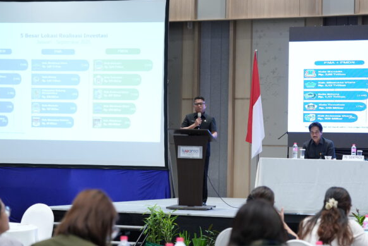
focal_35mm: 106
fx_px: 1084
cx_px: 200
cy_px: 133
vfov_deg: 12.9
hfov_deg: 19.3
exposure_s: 1/100
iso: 3200
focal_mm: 93
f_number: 4
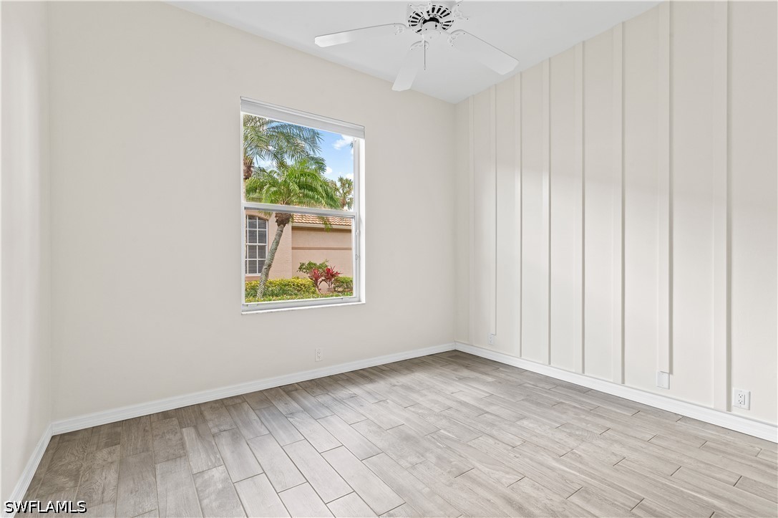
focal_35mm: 16
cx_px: 389
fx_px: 346
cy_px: 259
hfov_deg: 96.8
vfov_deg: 73.7
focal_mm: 16
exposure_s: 1/4
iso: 320
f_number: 10
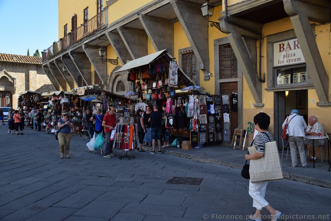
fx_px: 303
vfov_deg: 40.0
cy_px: 110
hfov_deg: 57.2
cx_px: 166
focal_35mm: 33
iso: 250
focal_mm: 22
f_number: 8
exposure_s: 1/250
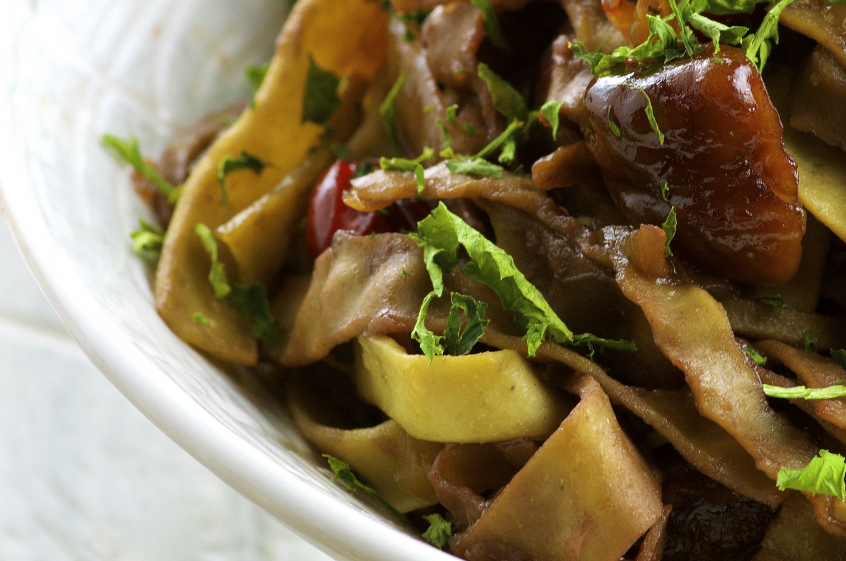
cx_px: 441
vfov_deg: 4.5
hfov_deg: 6.8
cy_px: 189
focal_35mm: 302
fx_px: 7082
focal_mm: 100
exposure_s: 1/25
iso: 400
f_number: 10
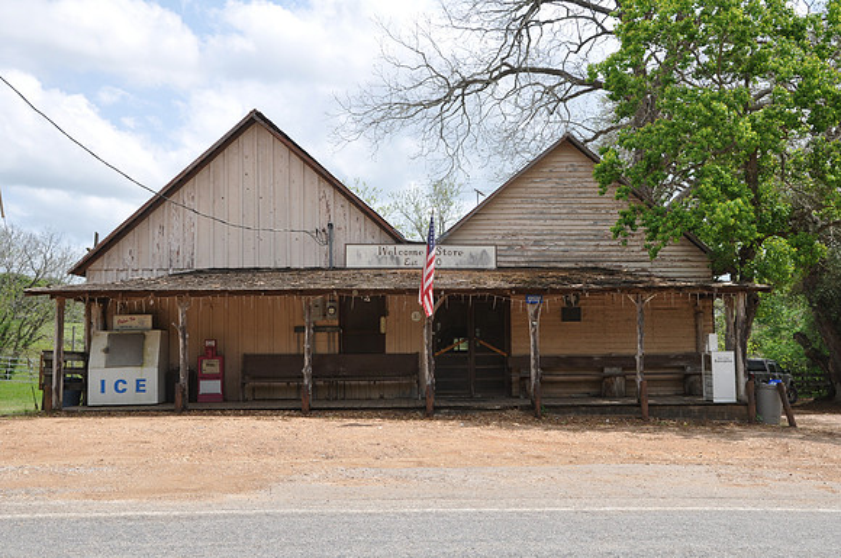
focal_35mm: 38
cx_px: 420
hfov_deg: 51.3
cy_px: 279
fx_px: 875
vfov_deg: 35.4
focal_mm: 25
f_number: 11
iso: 200
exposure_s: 1/125
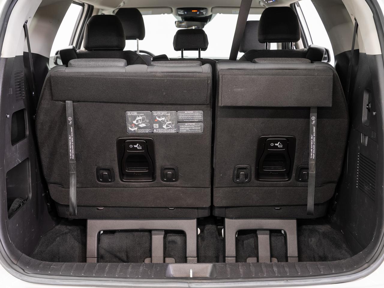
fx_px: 598
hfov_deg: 35.6
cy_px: 144
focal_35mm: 54
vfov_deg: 27.1
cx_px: 191
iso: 100
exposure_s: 1/2
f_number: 5.6
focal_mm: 49.1
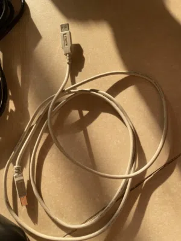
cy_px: 120
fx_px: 181
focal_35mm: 26
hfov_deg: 53.1
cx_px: 90
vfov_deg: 67.3
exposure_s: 1/237
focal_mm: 4.2
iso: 32
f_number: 1.6
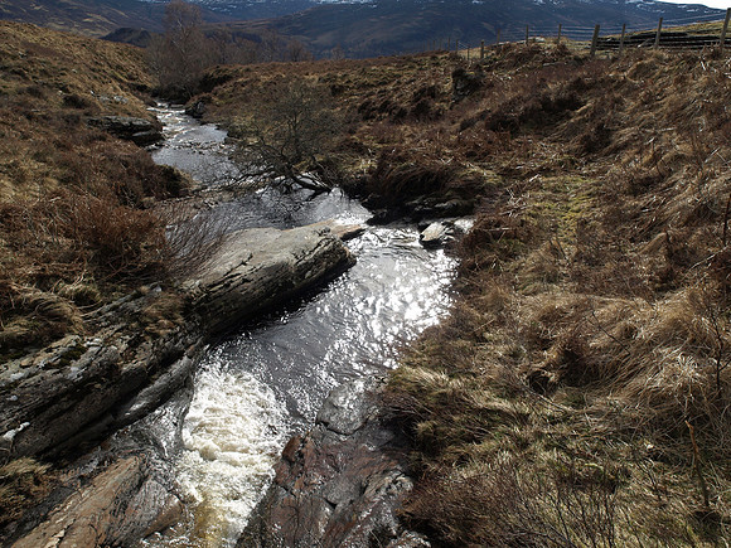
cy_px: 274
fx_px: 676
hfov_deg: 56.8
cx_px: 366
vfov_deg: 44.2
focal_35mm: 32
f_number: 5.6
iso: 200
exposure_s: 1/1250
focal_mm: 16
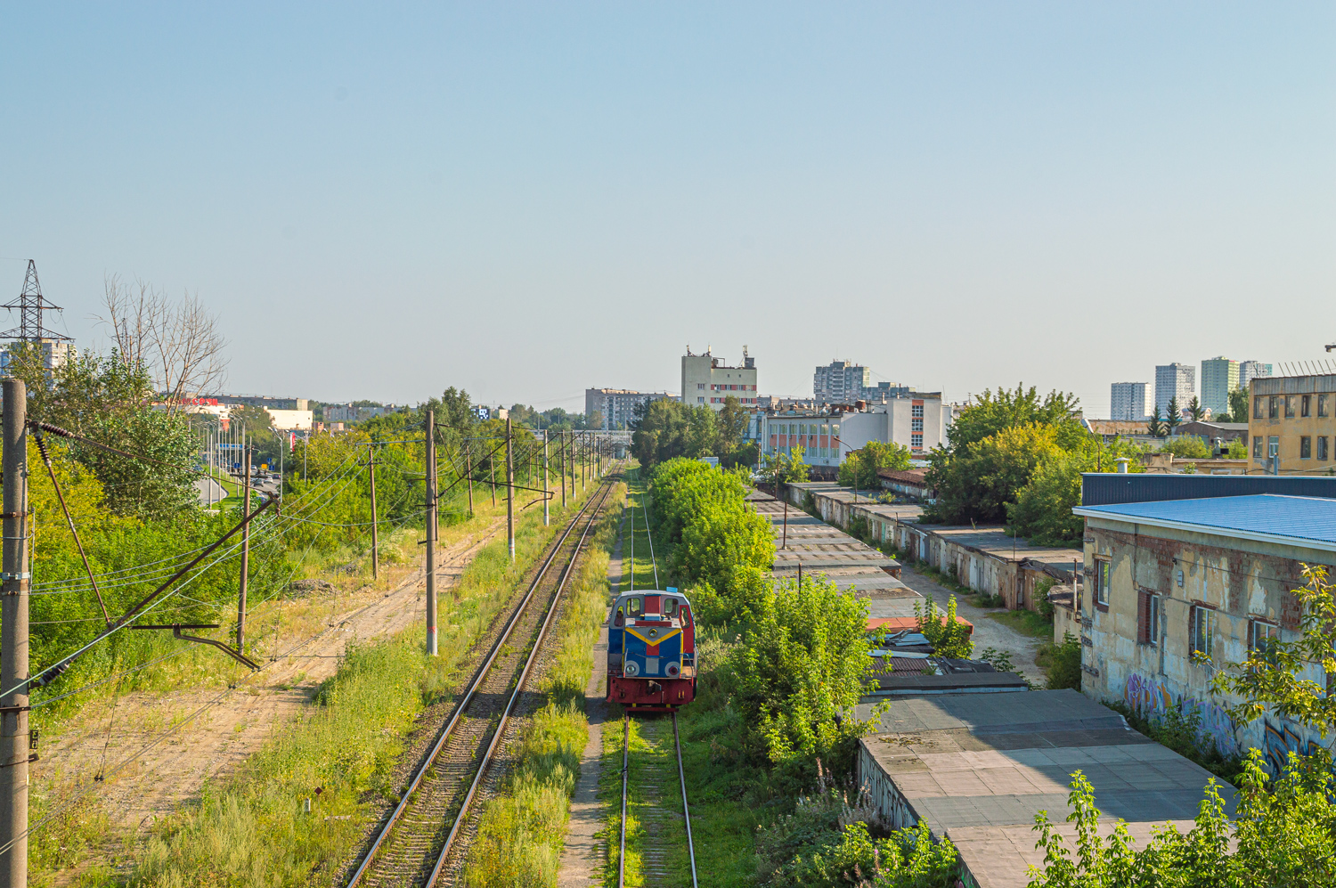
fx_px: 2336
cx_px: 668
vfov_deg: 21.5
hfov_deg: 31.9
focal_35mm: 63
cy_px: 444
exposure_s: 1/200
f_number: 13
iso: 100
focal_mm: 42
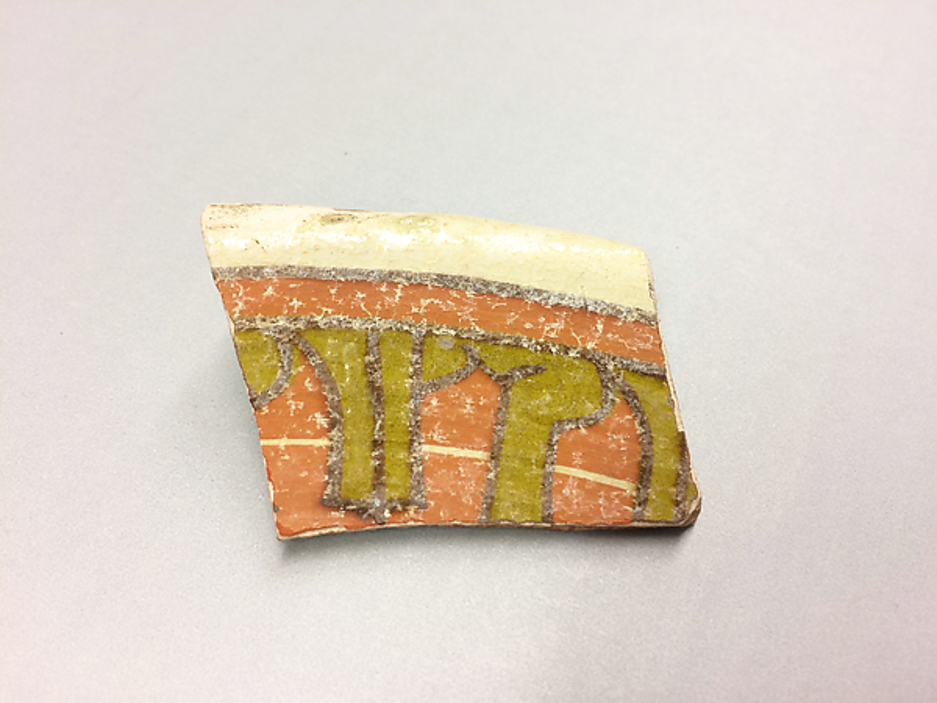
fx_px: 785
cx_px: 468
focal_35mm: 29
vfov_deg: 48.2
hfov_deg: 61.7
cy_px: 352
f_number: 2.2
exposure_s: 1/30
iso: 50
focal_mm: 4.15
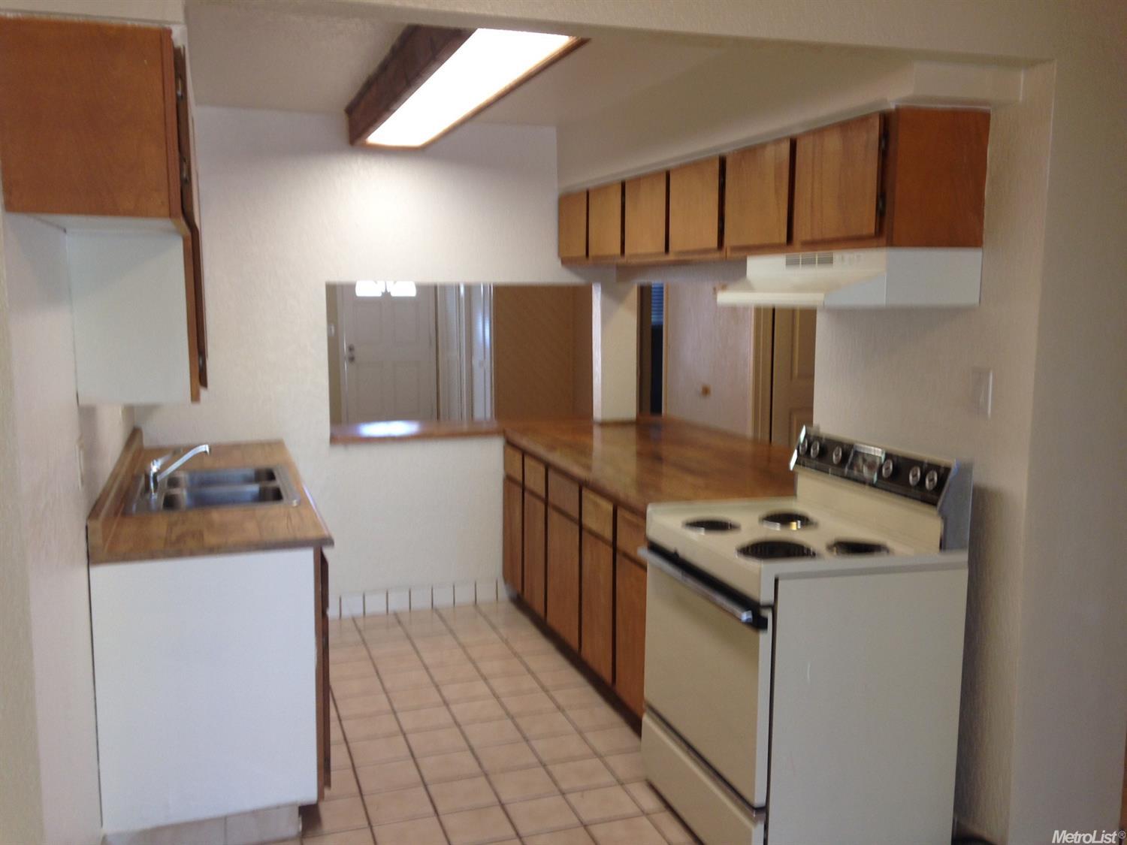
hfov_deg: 55.4
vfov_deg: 42.9
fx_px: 1074
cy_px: 422
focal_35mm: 33
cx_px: 564
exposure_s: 1/24
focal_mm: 4.12
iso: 50
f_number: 2.4
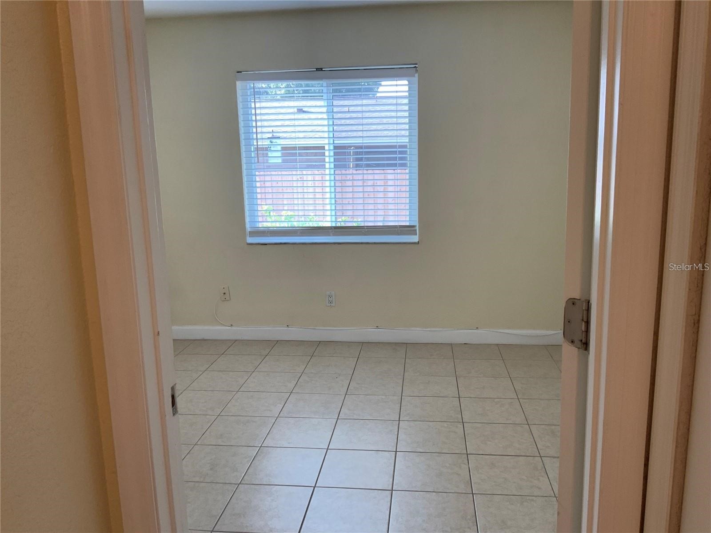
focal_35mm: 29
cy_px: 266
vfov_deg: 48.2
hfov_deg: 61.7
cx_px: 356
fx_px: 596
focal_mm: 3
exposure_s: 1/60
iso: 40
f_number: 1.8
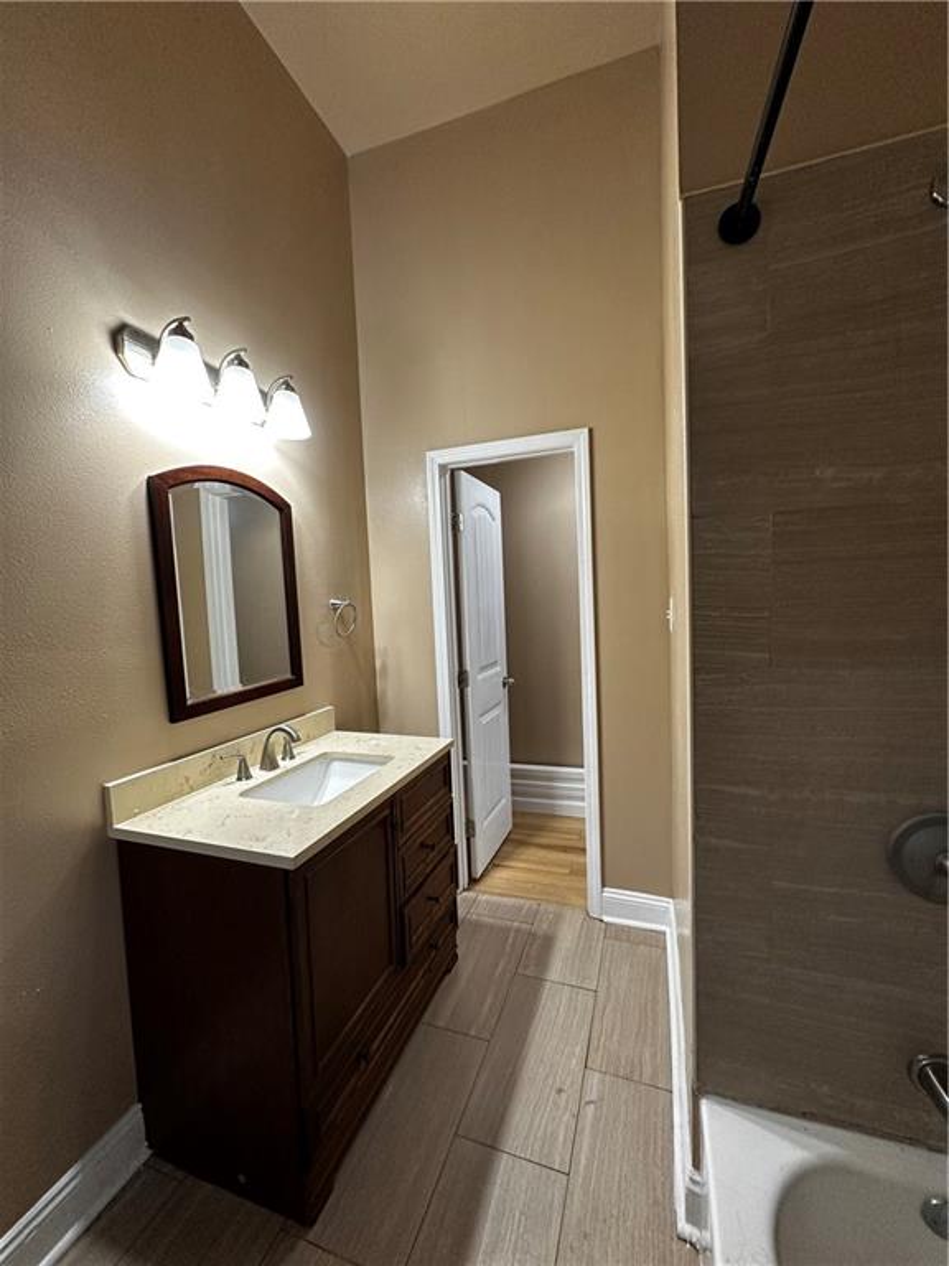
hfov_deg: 85.7
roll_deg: +1.8
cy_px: 633
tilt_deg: -4.3
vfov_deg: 102.1
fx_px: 512
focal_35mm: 14
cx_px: 474
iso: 160
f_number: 2.2
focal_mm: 2.22
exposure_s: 1/60
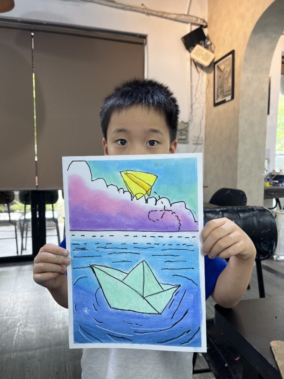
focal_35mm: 26
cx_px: 142
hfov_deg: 53.1
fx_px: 284
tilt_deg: -5.0
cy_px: 190
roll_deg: +0.9
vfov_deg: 67.3
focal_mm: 5.1
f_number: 1.6
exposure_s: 1/100
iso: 80
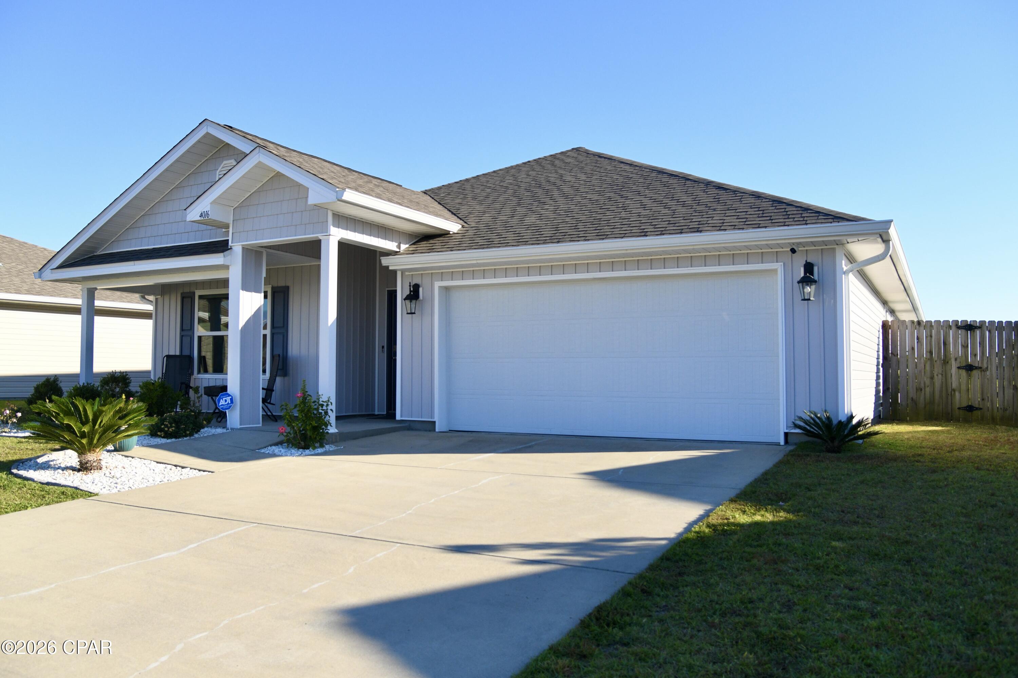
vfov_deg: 46.4
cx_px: 509
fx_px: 791
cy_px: 339
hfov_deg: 65.5
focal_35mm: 28
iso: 800
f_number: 4.5
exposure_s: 1/4000
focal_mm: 24
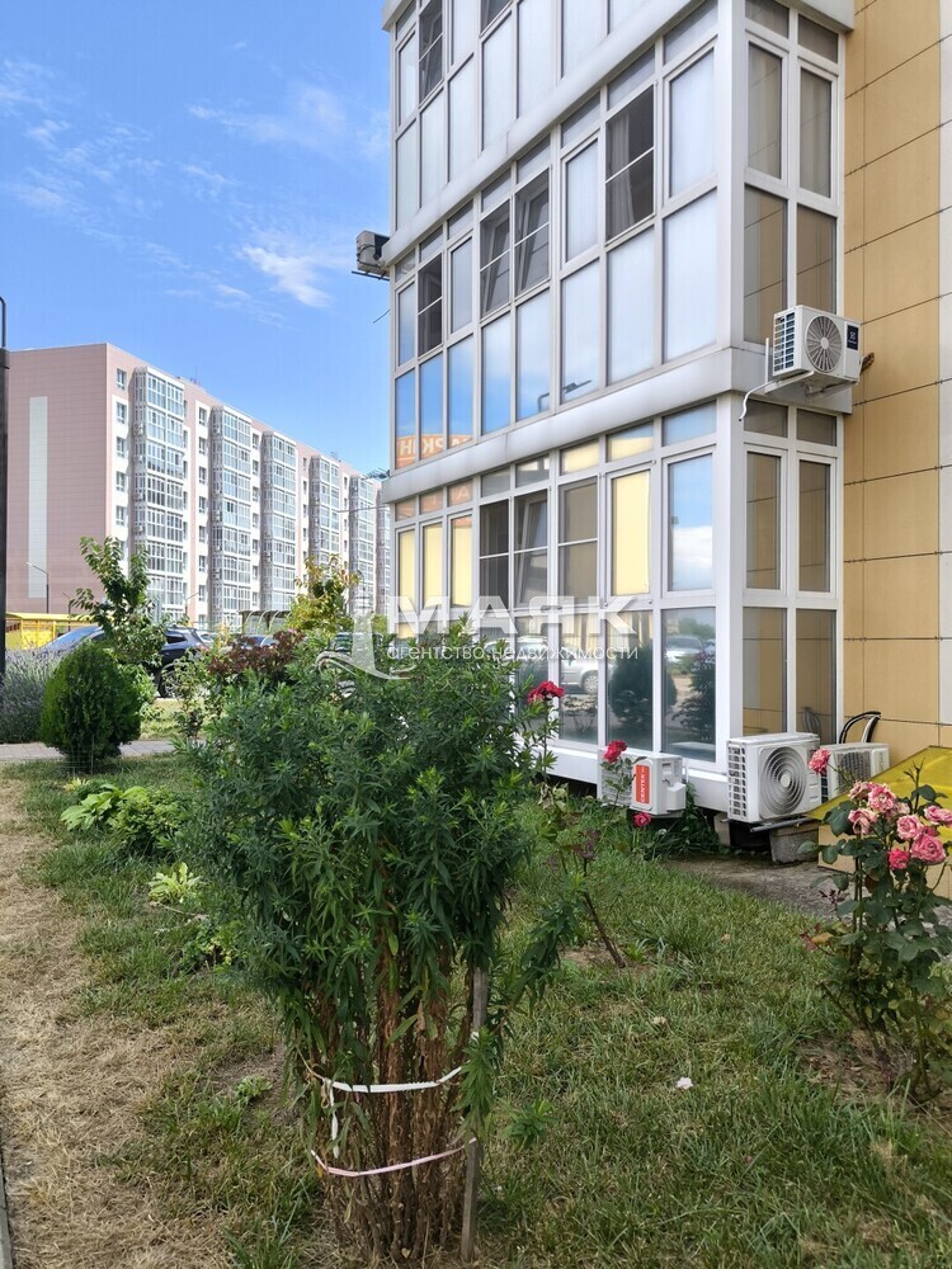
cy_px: 634
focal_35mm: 24
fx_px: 880
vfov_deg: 71.6
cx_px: 476
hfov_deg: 56.8
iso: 50
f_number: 1.9
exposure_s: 1/1738
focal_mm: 6.92
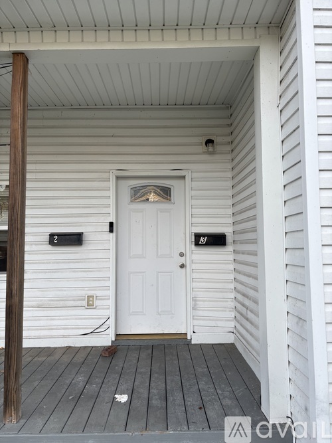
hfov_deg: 53.0
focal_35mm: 26
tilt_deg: +3.0
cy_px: 222
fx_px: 333
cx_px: 166
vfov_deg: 67.3
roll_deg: +0.1
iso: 50
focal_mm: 5.96
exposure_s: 1/345
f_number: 1.6
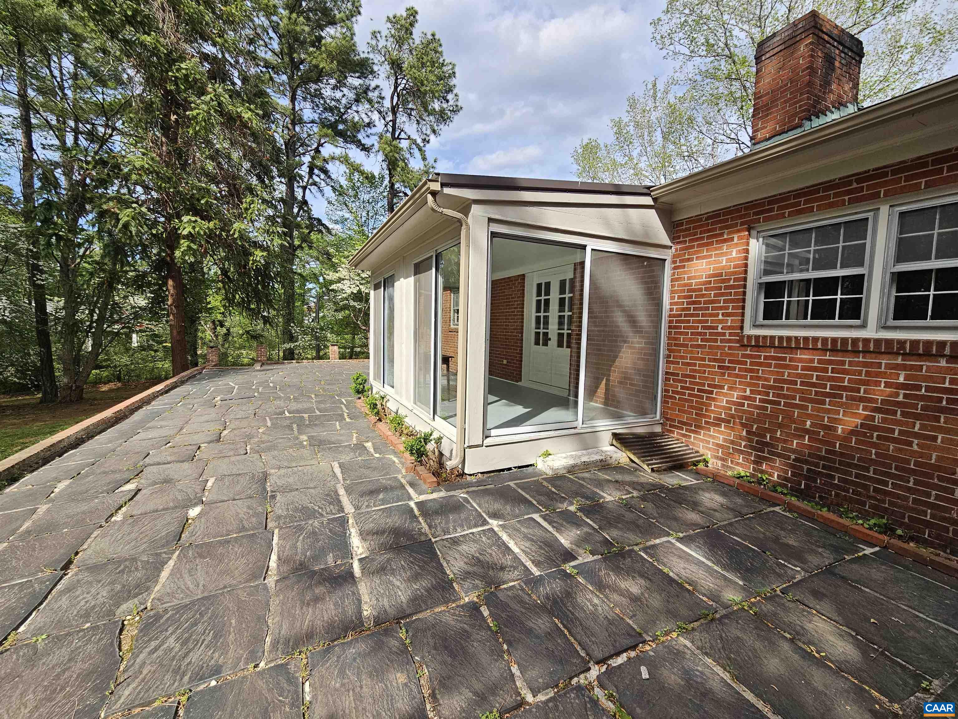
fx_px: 360
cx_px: 479
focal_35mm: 13
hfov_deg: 106.2
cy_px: 360
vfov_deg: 89.9
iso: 50
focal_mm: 2.2
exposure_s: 1/746
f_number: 2.2
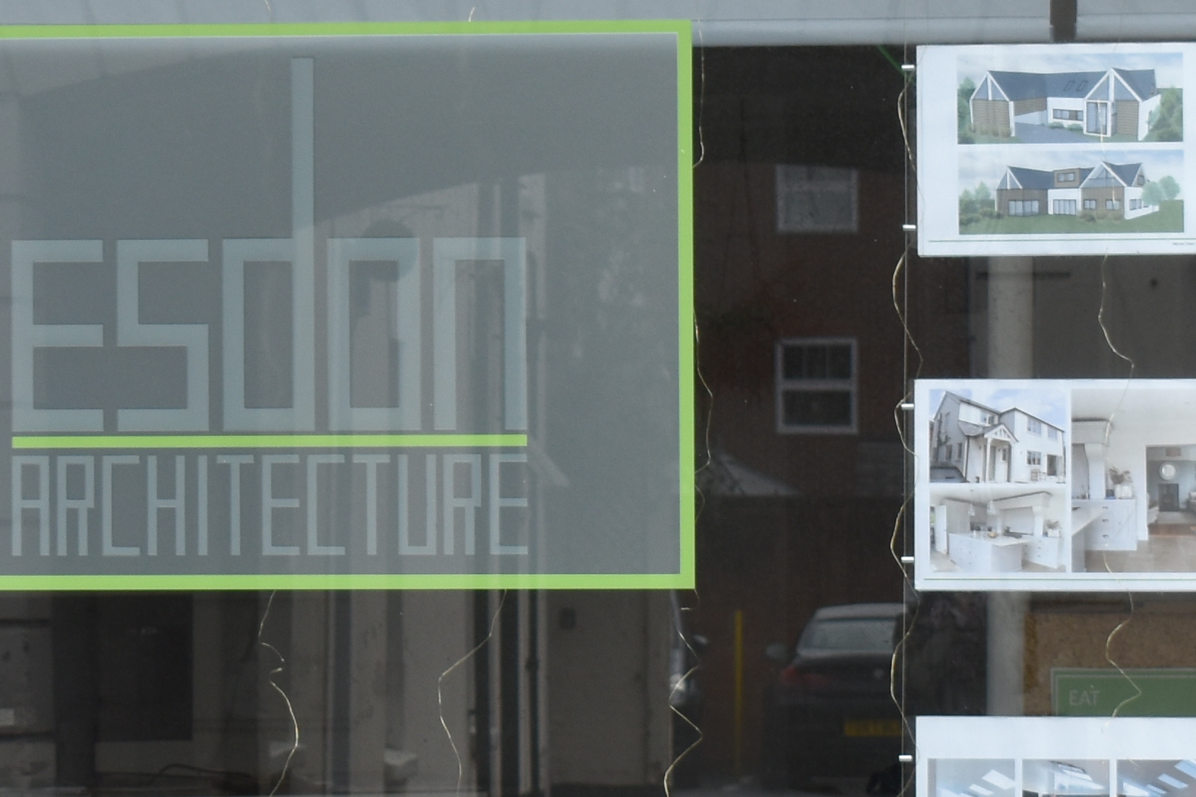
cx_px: 363
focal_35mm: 209
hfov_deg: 9.8
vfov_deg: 6.6
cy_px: 299
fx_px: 6944
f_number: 5.6
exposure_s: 1/250
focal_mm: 38
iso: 200
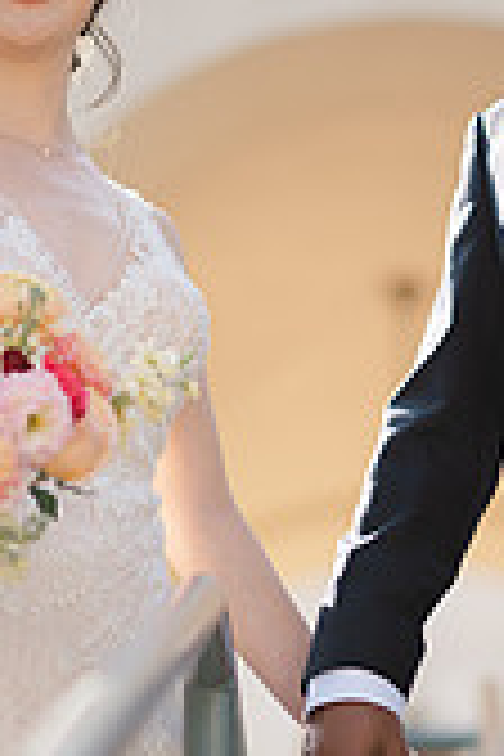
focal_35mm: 228
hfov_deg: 6.0
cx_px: 387
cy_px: 652
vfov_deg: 9.0
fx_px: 4788
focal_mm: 85
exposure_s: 1/2500
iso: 100
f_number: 1.8
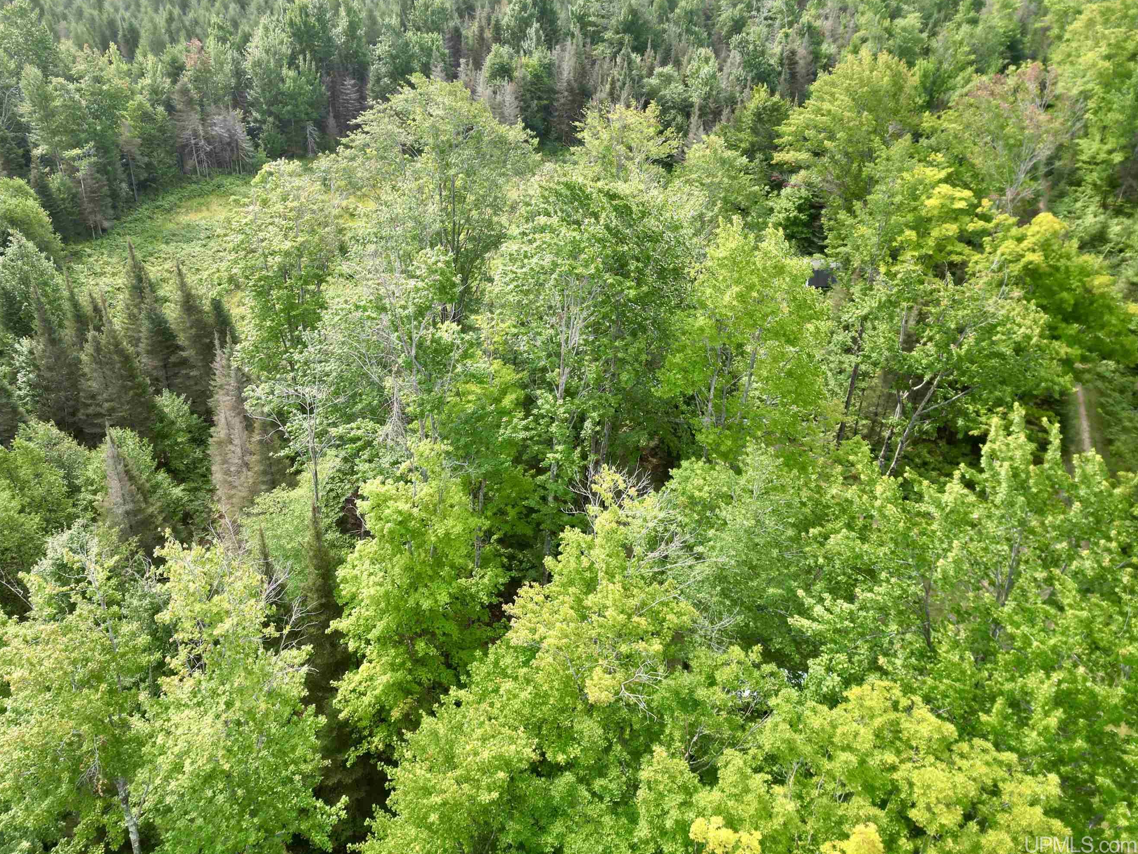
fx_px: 921
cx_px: 481
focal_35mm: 28
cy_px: 368
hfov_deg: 63.1
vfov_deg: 49.6
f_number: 1.7
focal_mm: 6.72
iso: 110
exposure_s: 1/725
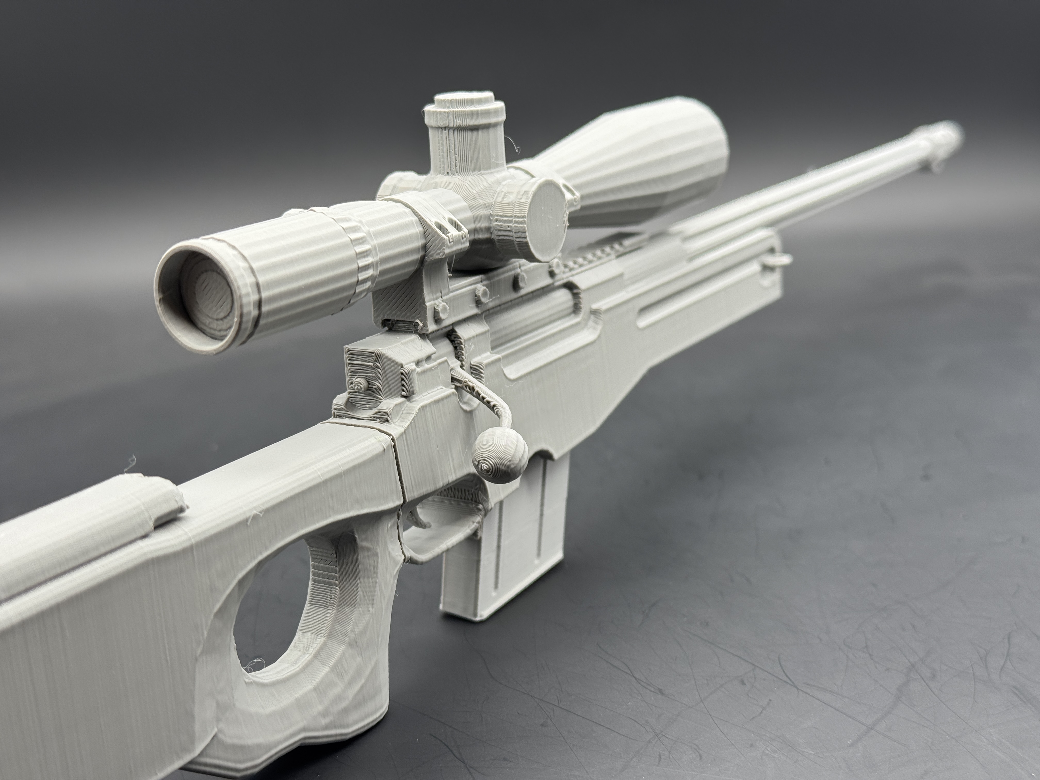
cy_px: 390
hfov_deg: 39.7
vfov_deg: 30.3
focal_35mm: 48
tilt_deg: -16.0
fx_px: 1442
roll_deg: +3.6
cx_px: 520
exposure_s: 1/180
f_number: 1.78
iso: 64
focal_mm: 6.76
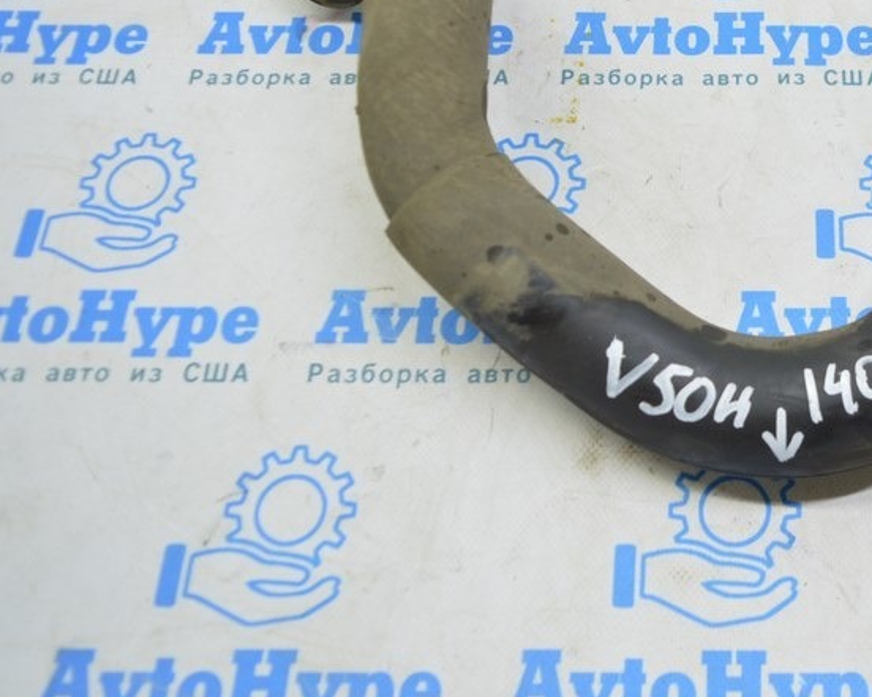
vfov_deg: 31.5
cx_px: 733
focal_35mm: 47
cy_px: 175
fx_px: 1212
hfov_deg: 37.7
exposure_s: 1/40
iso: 400
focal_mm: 18
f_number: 3.5
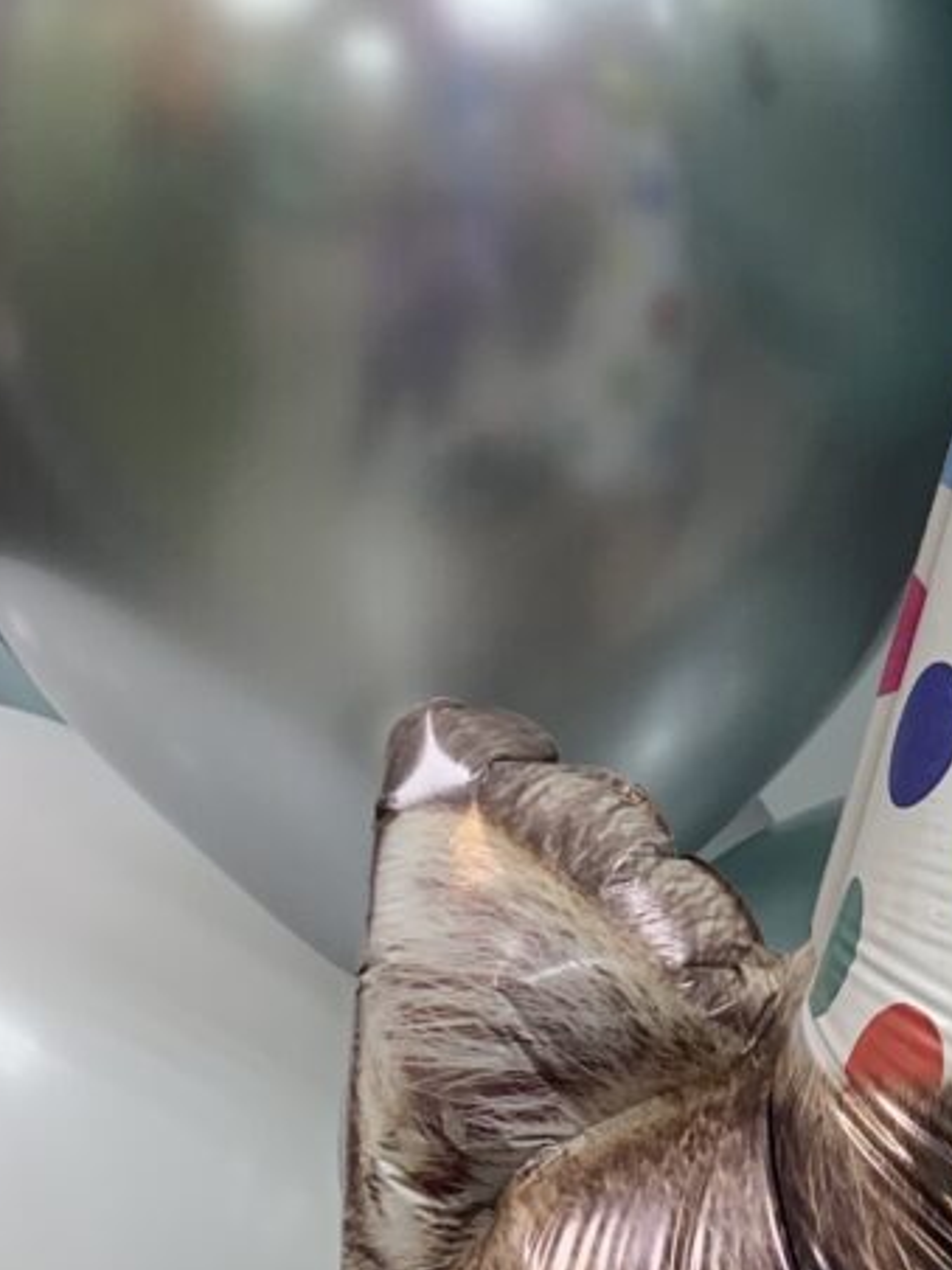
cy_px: 938
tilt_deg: -1.8
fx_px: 3374
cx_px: 1505
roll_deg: -2.0
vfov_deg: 21.1
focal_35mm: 92
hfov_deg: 14.7
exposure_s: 1/82
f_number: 1.8
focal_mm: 4.25
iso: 100
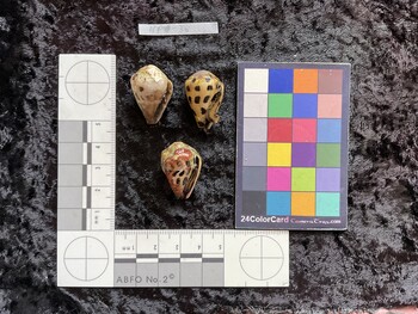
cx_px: 209
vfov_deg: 48.3
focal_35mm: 29
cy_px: 157
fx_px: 350
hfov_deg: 61.6
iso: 64
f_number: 1.8
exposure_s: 1/60
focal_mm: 3
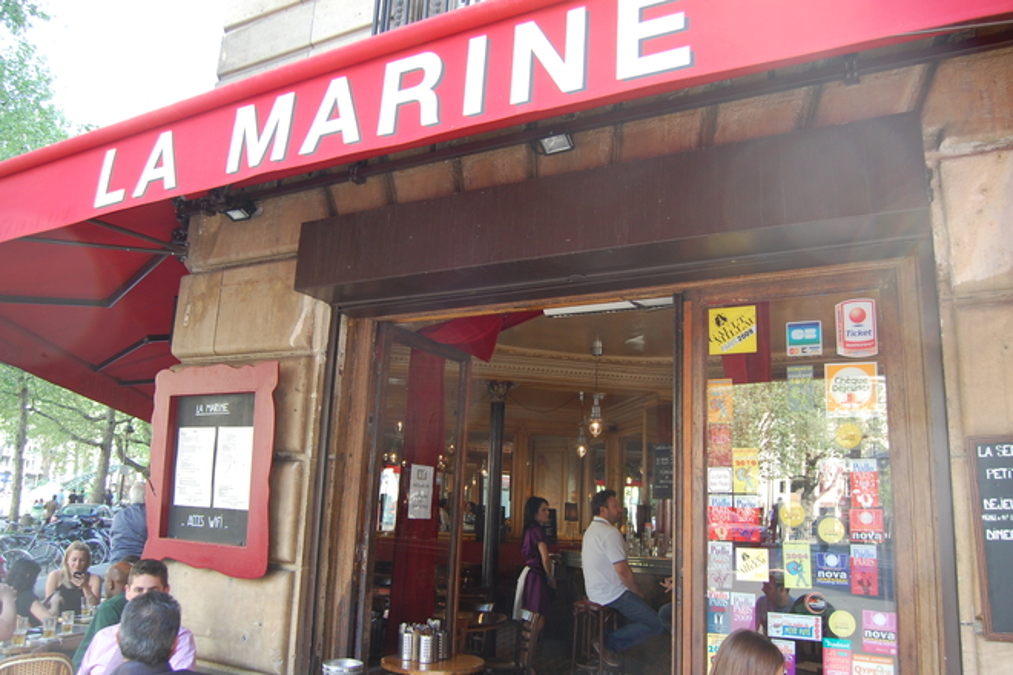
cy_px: 338
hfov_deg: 67.4
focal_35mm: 27
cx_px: 506
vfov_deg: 47.9
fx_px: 760
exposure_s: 1/60
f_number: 4
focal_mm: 18
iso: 400
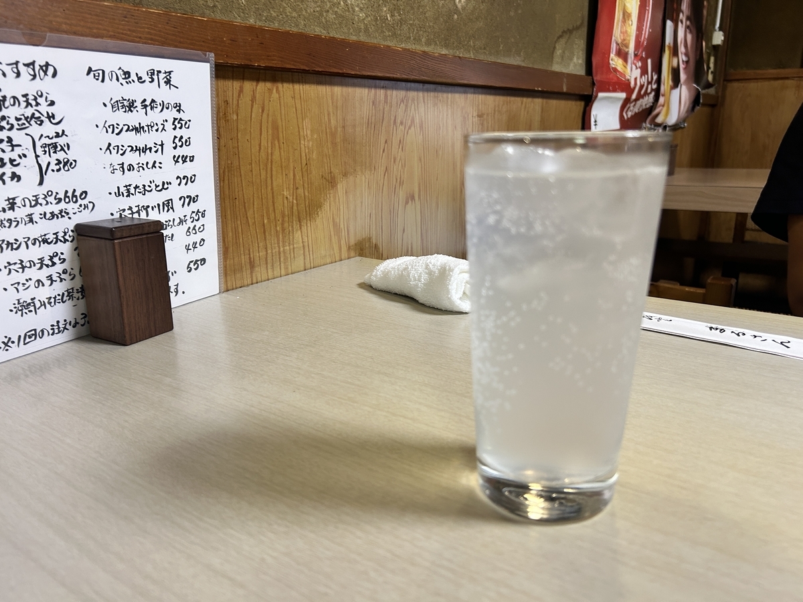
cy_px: 301
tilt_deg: -16.1
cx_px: 402
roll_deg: +0.0
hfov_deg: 67.3
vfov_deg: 53.1
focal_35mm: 26
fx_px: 603
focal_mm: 5.7
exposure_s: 1/50
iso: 160
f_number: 1.5
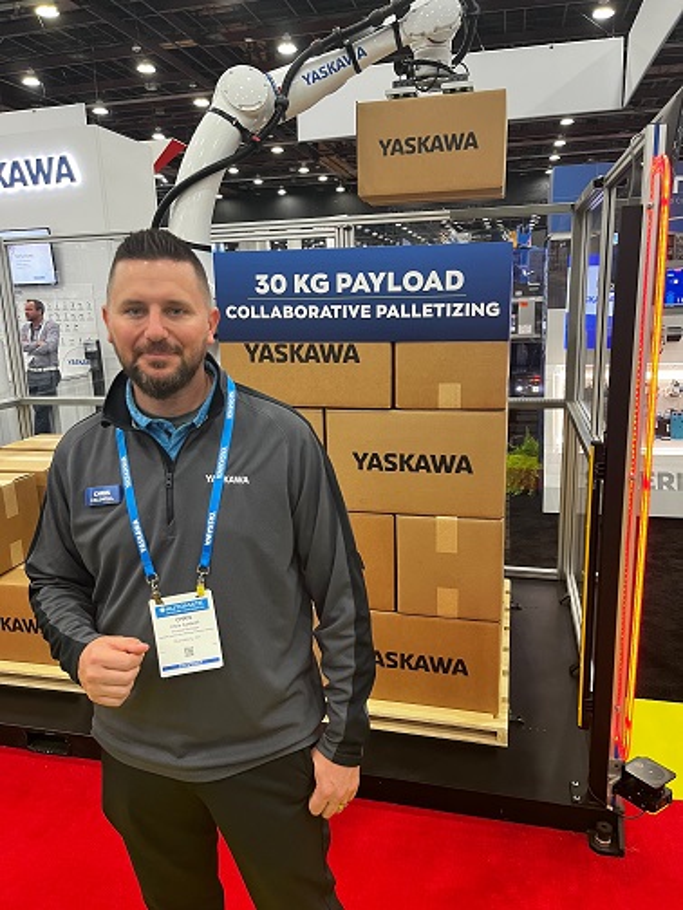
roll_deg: +1.7
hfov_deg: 53.1
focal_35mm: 26
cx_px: 342
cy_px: 455
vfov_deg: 67.3
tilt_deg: -13.5
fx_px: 684
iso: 200
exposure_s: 1/52
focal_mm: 5.1
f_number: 1.6
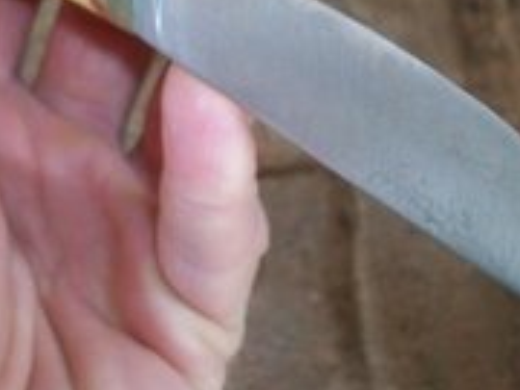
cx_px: 225
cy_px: 49
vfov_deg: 17.8
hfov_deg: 23.8
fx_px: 1232
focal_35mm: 82
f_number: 2.8
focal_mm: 6.2
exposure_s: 1/45
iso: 160
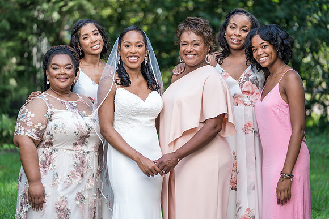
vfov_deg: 11.6
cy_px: 102
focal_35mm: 118
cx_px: 170
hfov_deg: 17.3
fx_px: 1082
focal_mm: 110
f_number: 2.8
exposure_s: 1/200
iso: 125
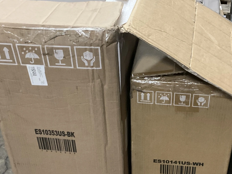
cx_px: 130
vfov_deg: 23.6
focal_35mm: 62
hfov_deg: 31.2
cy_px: 112
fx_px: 416
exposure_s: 1/24
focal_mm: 3
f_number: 1.8
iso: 500
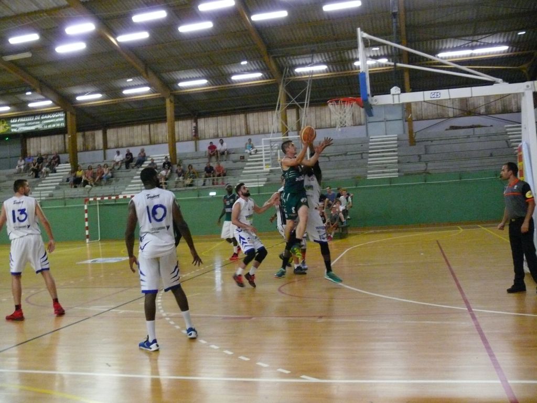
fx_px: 543
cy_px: 202
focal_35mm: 35
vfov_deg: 40.7
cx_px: 268
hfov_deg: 52.6
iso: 800
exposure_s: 1/100
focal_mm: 7.4
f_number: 2.8
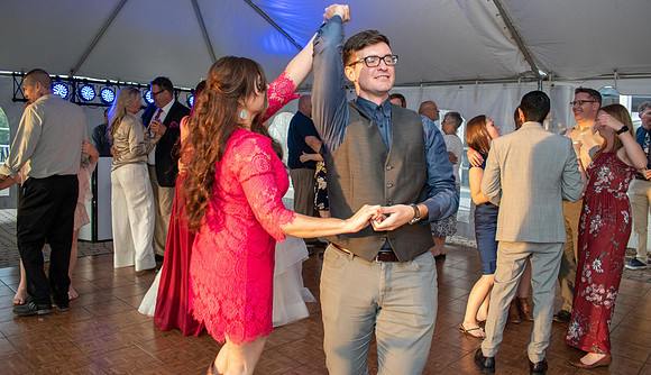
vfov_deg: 41.9
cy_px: 158
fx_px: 488
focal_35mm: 28
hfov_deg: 67.4
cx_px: 326
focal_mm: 18
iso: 800
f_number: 5
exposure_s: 1/100
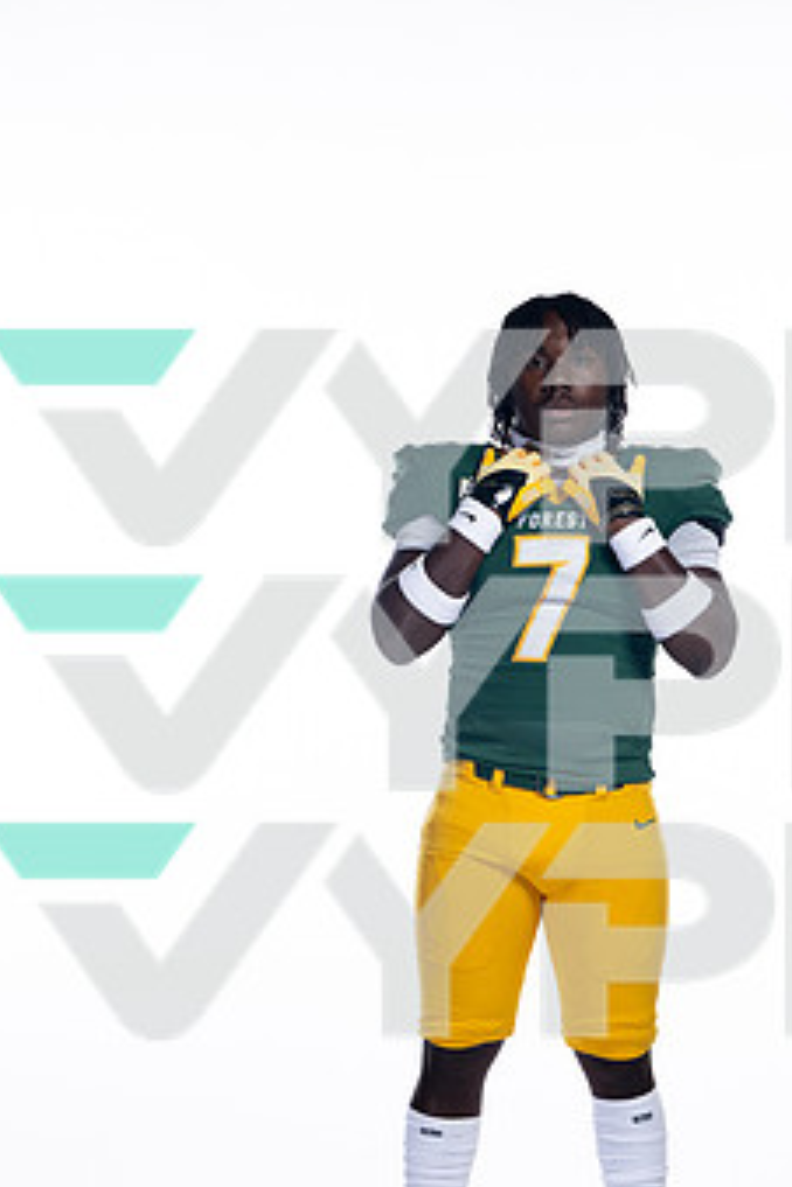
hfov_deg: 9.7
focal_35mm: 142
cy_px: 686
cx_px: 508
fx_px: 4686
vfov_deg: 14.4
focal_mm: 107
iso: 400
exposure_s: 1/250
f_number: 6.3
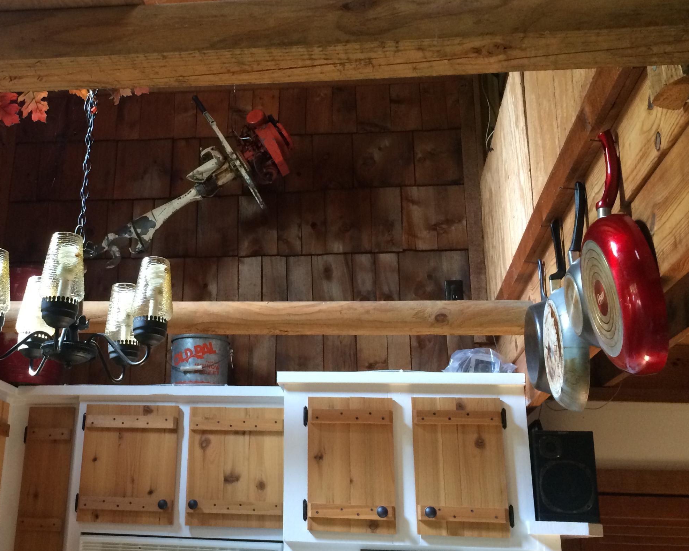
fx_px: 877
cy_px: 244
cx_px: 220
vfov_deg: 34.9
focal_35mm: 43
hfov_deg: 42.2
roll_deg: -1.5
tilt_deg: +19.2
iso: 160
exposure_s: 1/30
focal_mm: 4.15
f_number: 2.2
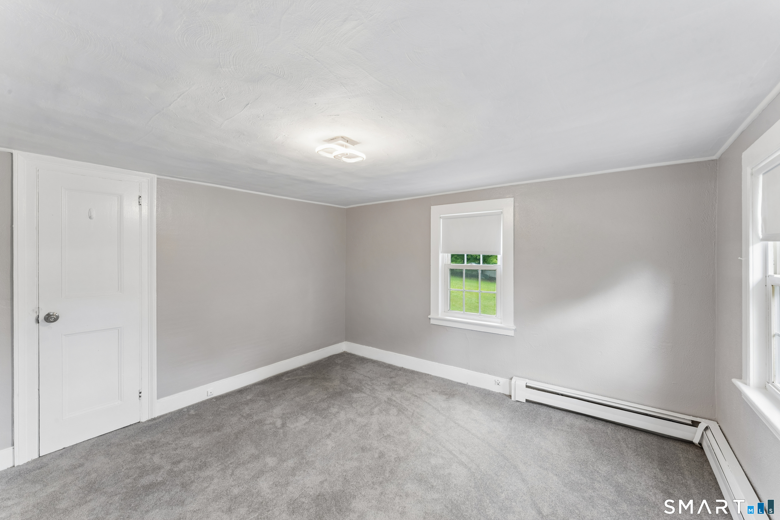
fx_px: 303
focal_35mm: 14
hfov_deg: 104.3
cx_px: 390
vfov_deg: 81.2
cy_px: 260
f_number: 13
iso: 400
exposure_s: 1/3.33
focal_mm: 14
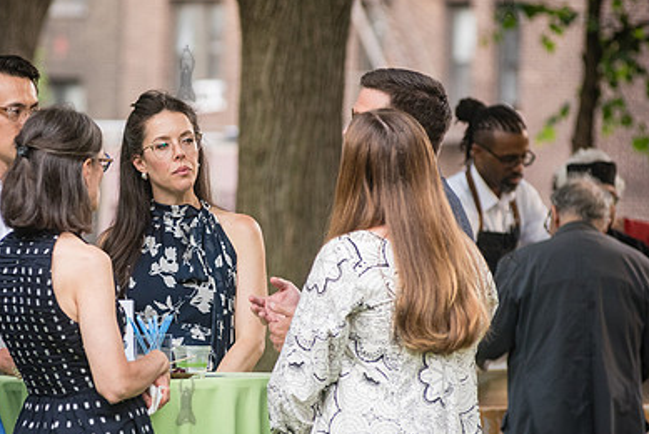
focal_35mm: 276
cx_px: 185
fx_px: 4979
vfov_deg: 5.0
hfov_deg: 7.5
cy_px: 235
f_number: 5
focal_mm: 185
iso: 2000
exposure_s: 1/400
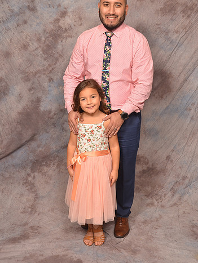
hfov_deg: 29.1
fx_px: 381
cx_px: 99
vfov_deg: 38.0
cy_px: 108
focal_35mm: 50
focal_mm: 28
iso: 200
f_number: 5.6
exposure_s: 1/60
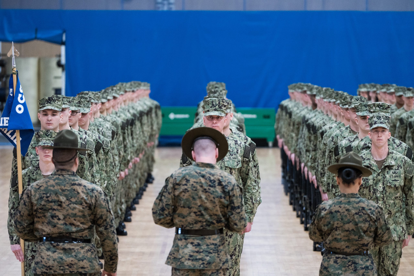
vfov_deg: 6.9
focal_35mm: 200
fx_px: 2300
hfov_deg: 10.3
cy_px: 138
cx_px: 207
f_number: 4
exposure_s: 1/250
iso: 3200
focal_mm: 200
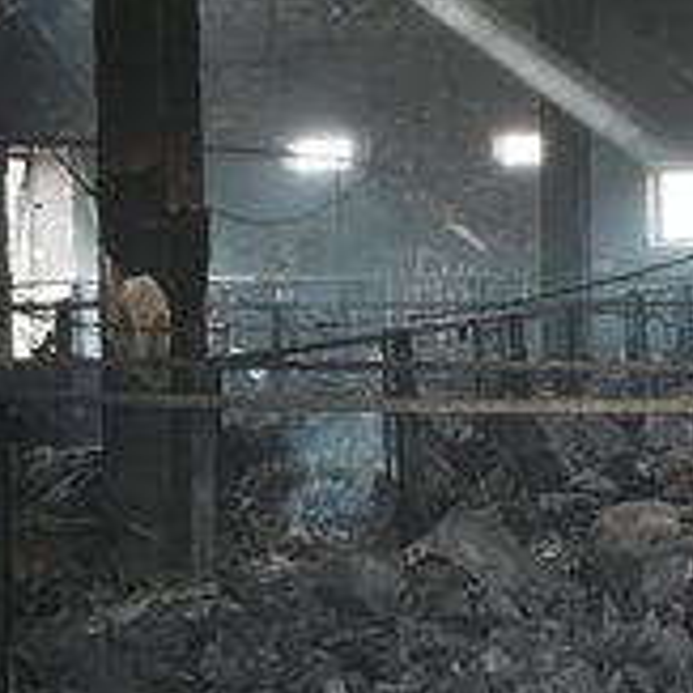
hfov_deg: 23.0
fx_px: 1653
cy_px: 257
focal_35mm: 73
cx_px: 633
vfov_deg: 23.6
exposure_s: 1/100
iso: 1600
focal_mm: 35
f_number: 5.6
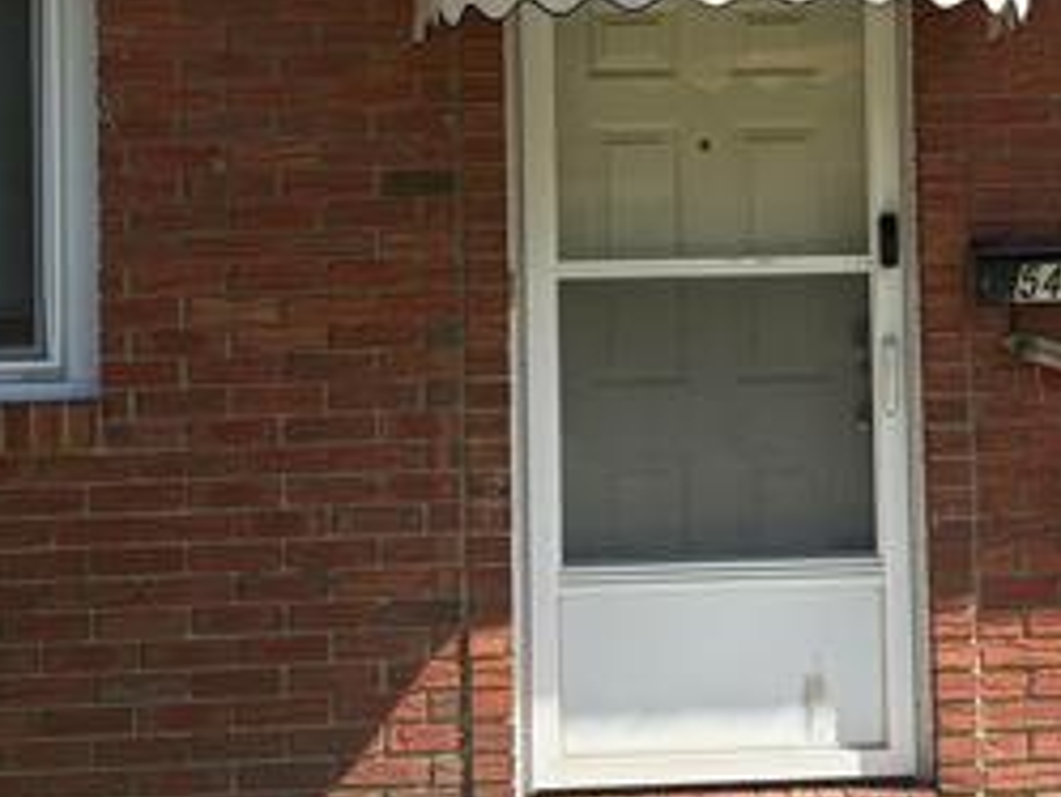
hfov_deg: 18.2
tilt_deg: +3.7
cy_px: 94
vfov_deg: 13.7
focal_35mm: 107
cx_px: 805
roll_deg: +1.6
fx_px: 3281
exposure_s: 1/1751
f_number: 1.6
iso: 50
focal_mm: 5.96
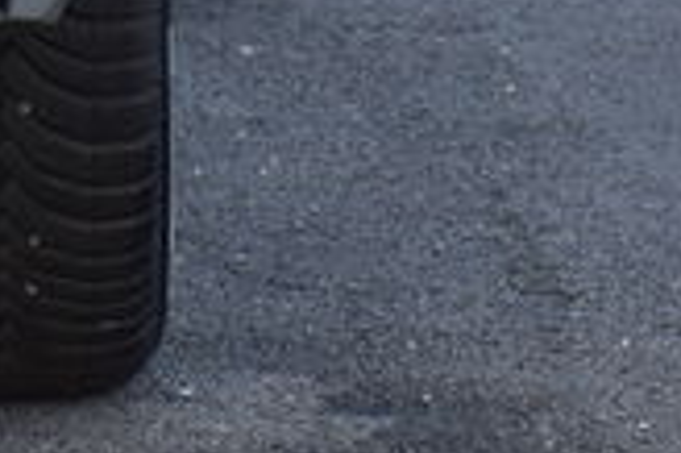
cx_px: -58
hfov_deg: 2.8
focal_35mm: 731
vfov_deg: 1.9
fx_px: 13814
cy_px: -900
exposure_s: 1/125
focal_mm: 80
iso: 640
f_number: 9
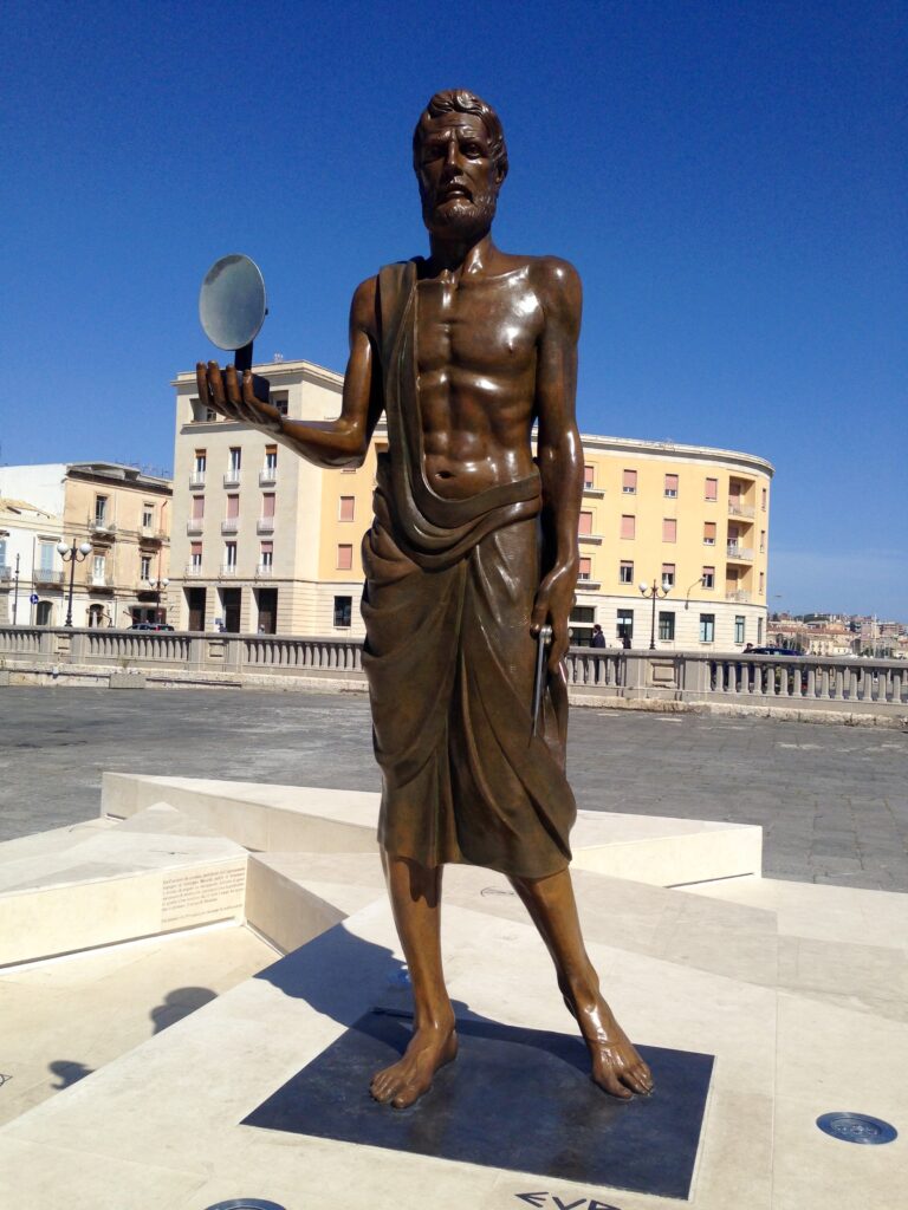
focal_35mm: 33
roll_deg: -1.9
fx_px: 1154
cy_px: 605
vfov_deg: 55.4
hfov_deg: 42.9
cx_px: 454
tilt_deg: +4.5
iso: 50
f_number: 2.4
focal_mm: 4.12
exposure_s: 1/3195
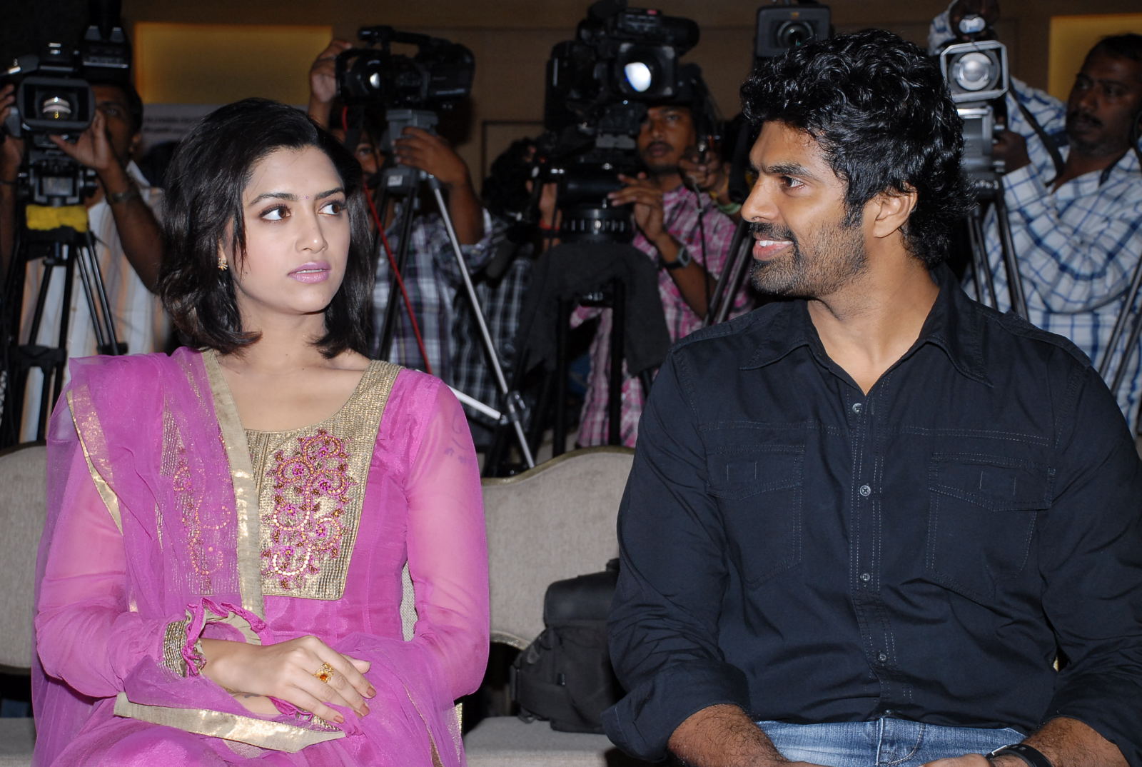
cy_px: 384
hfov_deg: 26.9
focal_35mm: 75
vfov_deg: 18.3
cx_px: 571
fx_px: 2384
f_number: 5.6
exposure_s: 1/125
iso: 400
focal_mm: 50
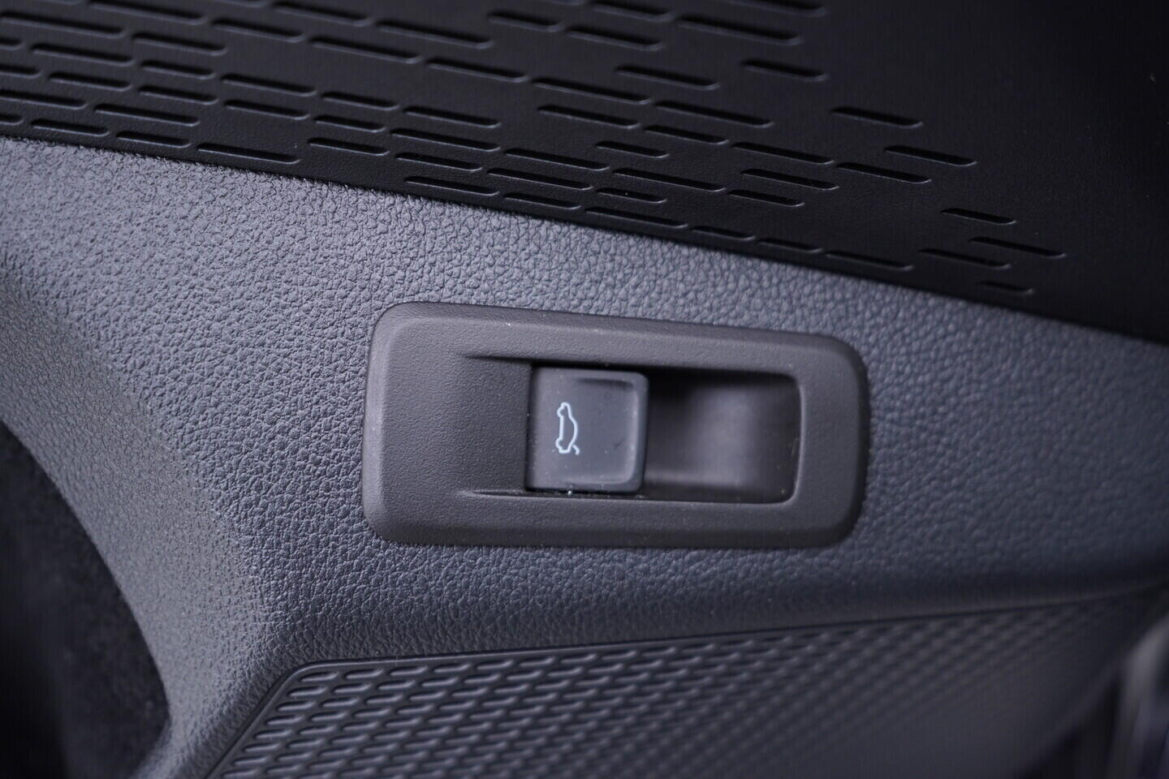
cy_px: 390
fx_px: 1169
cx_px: 584
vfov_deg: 36.9
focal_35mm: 36
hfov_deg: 53.1
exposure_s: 1/40
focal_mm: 24
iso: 320
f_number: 2.8
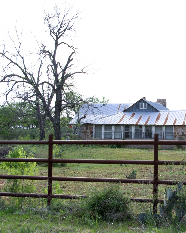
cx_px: 165
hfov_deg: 23.3
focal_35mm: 64
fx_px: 440
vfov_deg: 29.6
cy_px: 116
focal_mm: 30
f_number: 8
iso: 100
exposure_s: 1/125
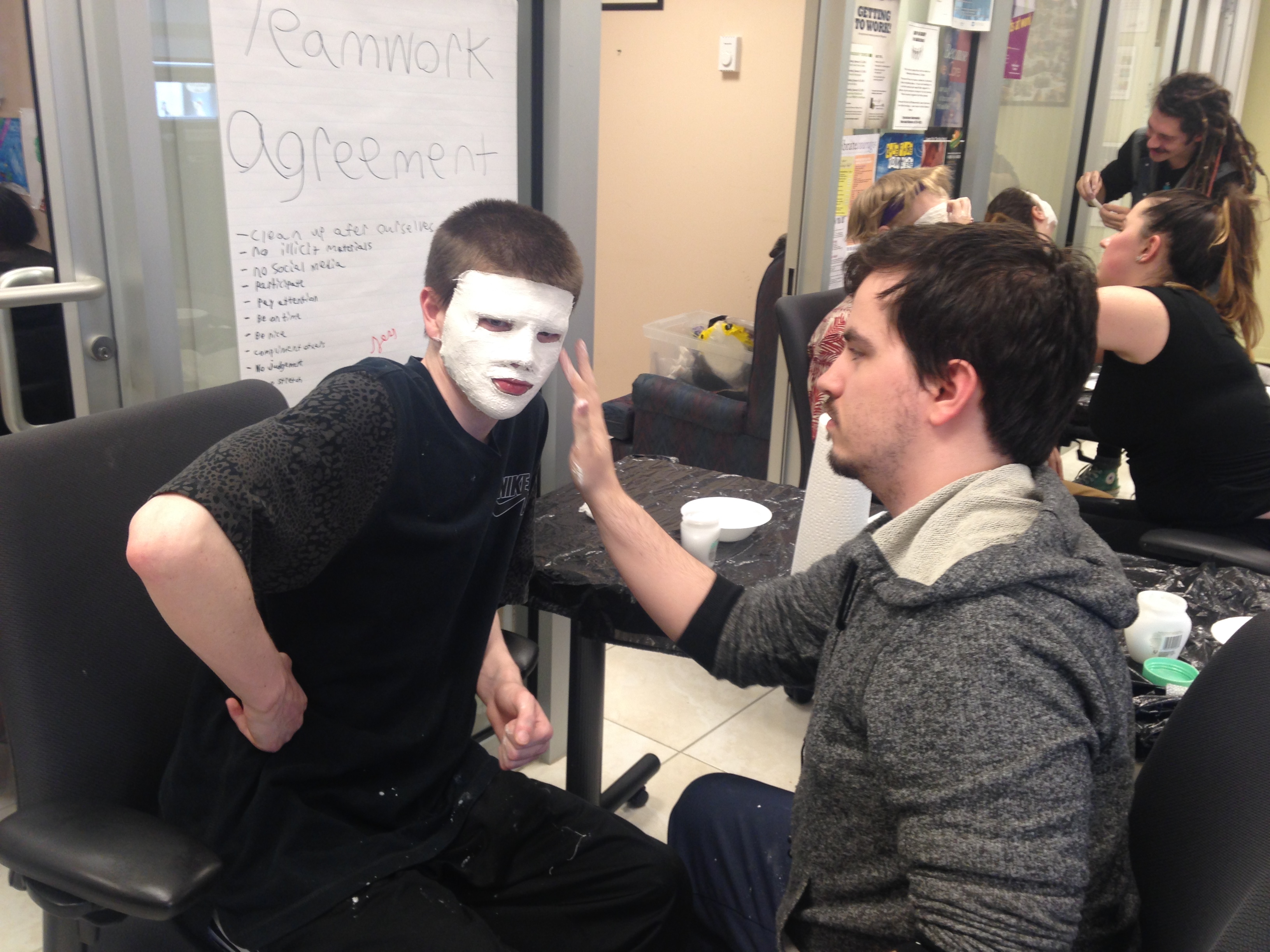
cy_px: 476
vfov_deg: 42.9
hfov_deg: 55.4
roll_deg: -1.5
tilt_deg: -18.3
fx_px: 1211
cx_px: 635
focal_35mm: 33
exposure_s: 1/20
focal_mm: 4.12
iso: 50
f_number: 2.4
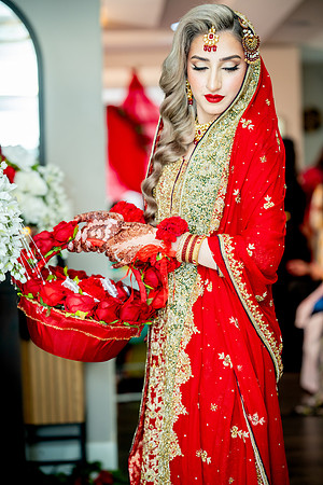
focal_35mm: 68
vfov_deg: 29.7
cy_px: 242
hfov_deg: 20.0
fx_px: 915
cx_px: 162
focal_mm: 68
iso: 800
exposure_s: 1/200
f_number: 2
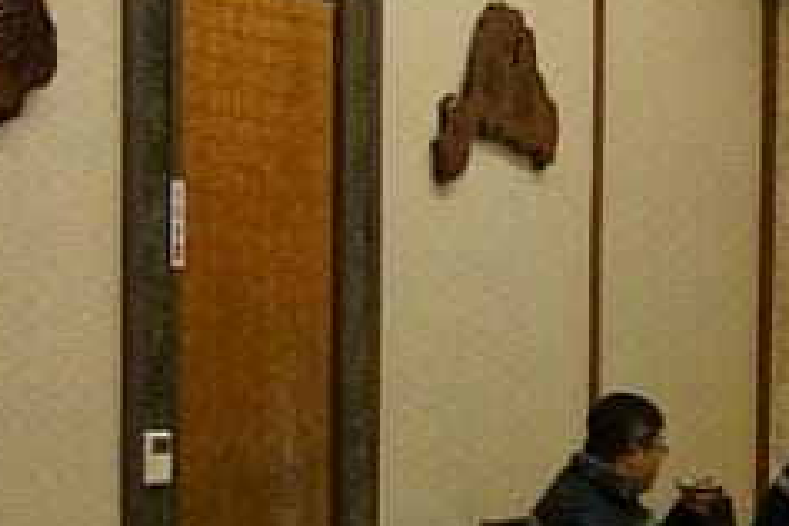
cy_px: 806
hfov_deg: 13.1
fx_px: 3331
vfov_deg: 8.8
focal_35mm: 152
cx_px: 989
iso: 3200
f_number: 4
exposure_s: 1/160
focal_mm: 20
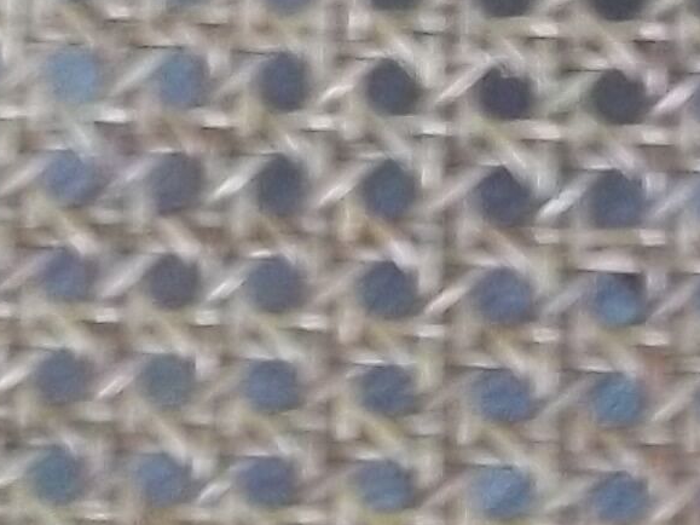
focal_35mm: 237
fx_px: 4792
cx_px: 472
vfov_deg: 6.2
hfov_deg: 8.4
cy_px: -198
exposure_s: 1/8
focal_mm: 5.7
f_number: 2.9
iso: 221
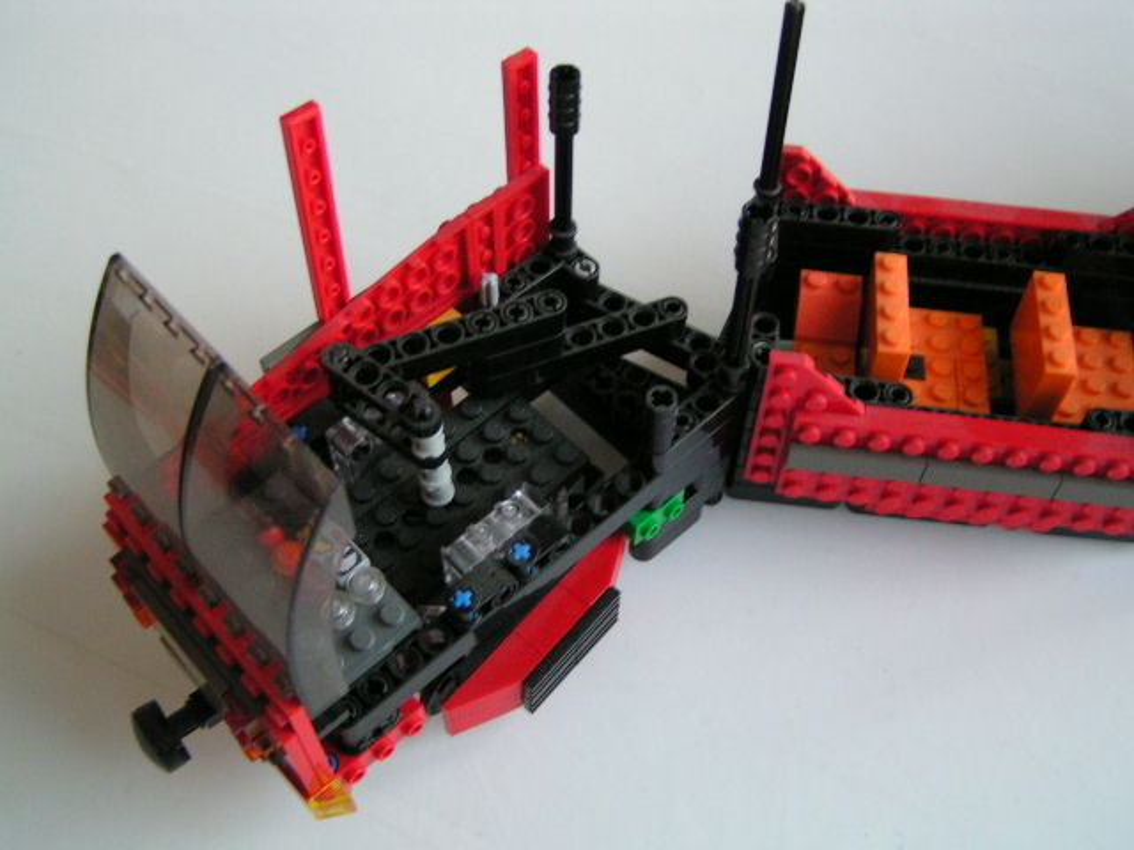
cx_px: 567
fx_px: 1245
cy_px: 425
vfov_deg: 37.7
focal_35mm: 38
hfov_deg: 49.0
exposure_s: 1/10
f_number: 2.8
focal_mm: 5.8
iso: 200
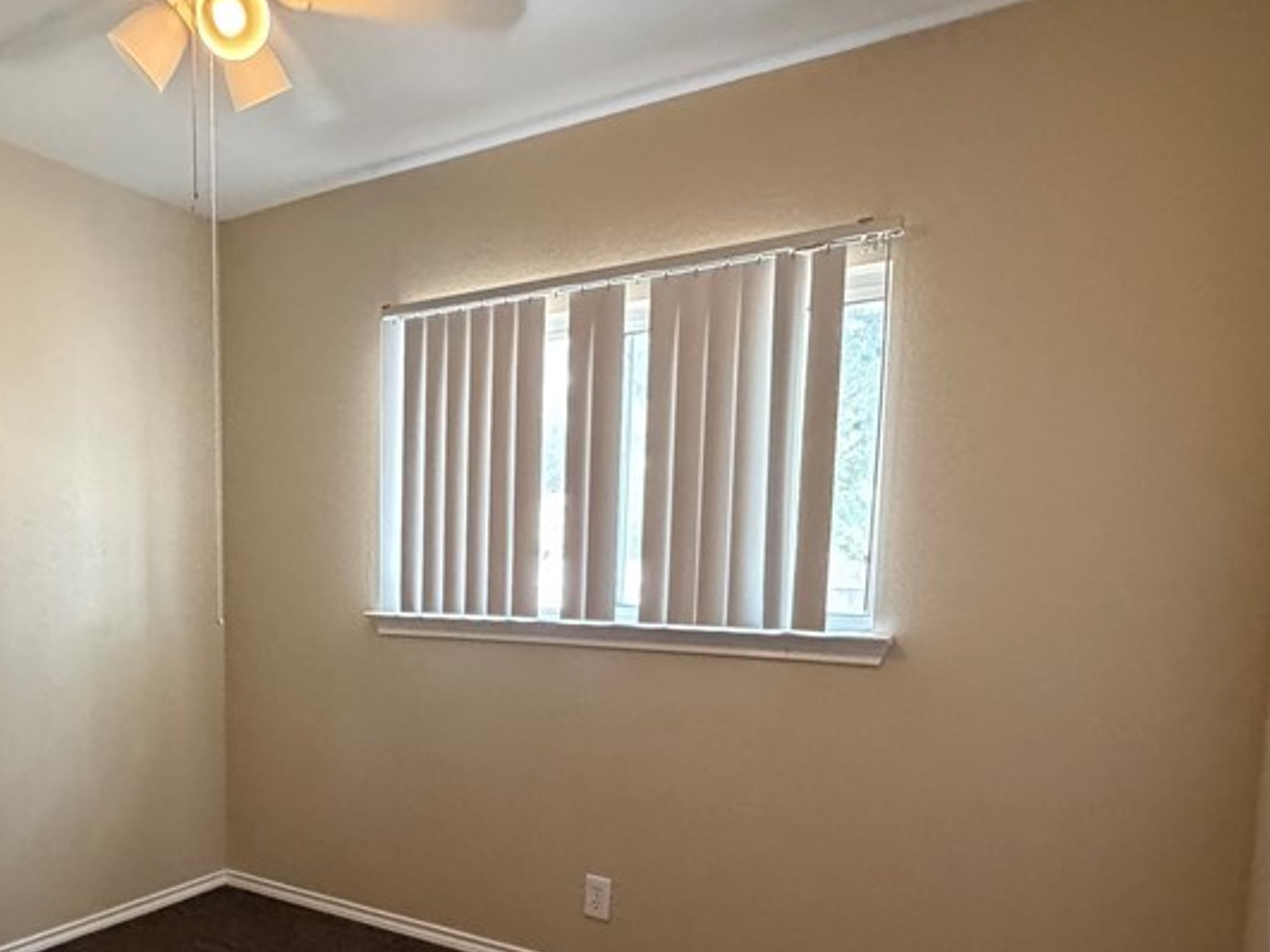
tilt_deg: -4.4
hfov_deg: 64.1
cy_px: 667
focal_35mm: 27
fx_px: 990
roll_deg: -0.3
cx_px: 450
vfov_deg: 50.0
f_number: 2.2
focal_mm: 2.22
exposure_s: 1/60
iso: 640
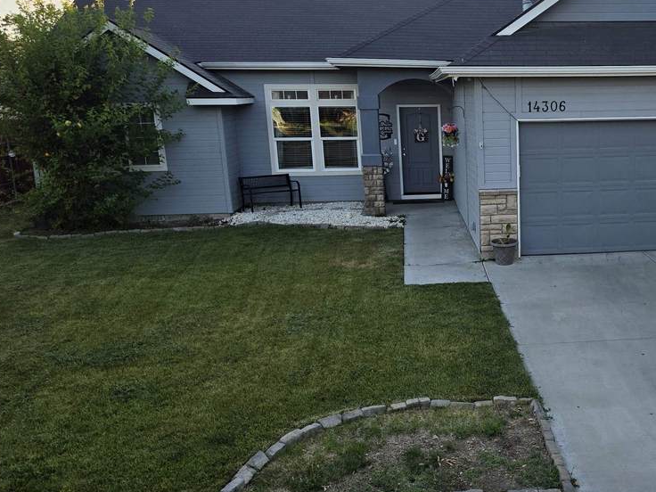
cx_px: 529
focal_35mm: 40
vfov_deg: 35.9
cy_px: 271
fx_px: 758
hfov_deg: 44.4
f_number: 1.4
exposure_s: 1/5151
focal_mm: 6.5
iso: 64
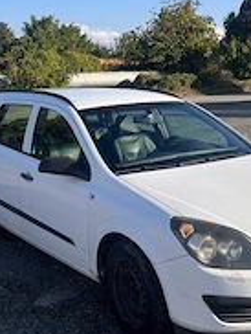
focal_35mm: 57
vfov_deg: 33.7
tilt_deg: -6.6
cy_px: 139
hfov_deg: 25.7
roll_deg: +1.5
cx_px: 139
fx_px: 550
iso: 50
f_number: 1.5
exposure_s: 1/3356
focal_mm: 5.7
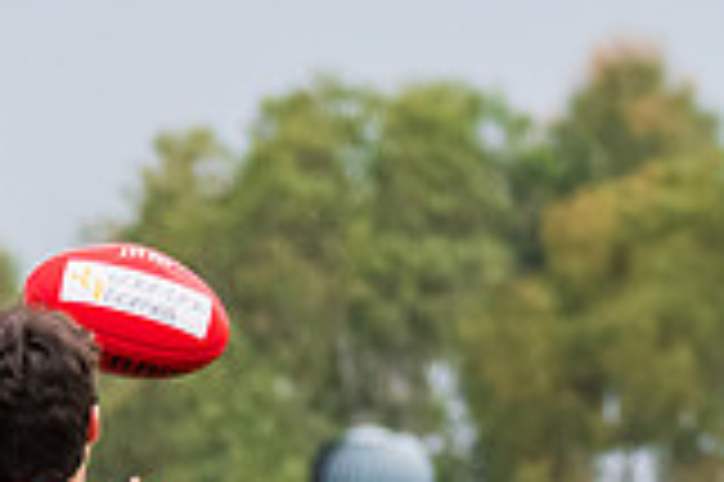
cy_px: 844
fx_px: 32124
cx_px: 893
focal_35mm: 1599
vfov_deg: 0.9
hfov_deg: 1.3
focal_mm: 250
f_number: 9
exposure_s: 1/1250
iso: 1000
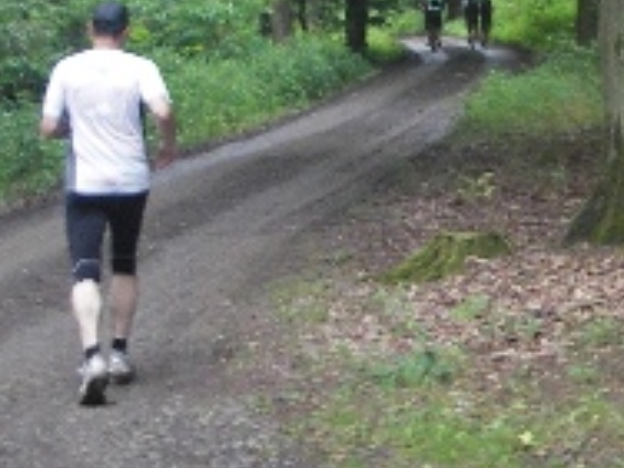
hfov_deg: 24.1
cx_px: 342
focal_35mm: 81
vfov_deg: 18.2
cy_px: 242
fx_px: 1460
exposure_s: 1/30
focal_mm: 6.3
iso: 125
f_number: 3.3
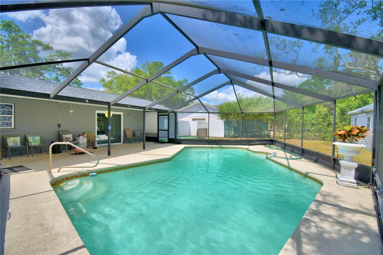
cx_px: 192
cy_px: 128
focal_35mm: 15
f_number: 4.5
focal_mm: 10
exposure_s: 1/1000
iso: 100
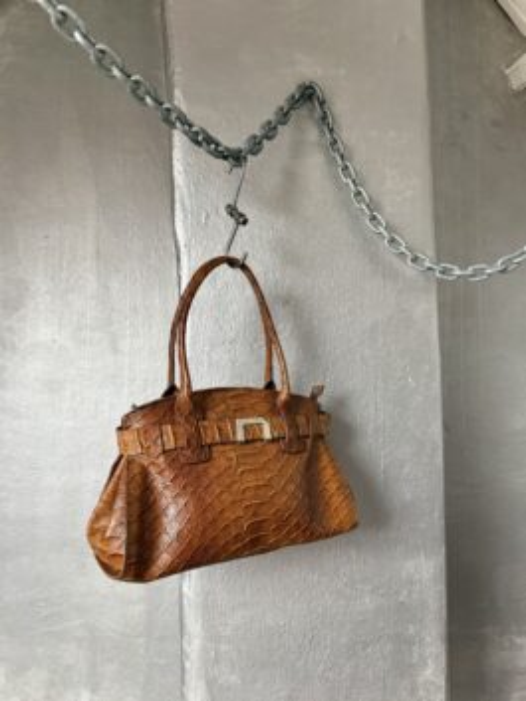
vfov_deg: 71.6
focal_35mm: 24
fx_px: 486
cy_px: 350
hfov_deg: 56.8
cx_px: 263
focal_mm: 6.76
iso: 800
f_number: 1.78
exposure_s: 1/60
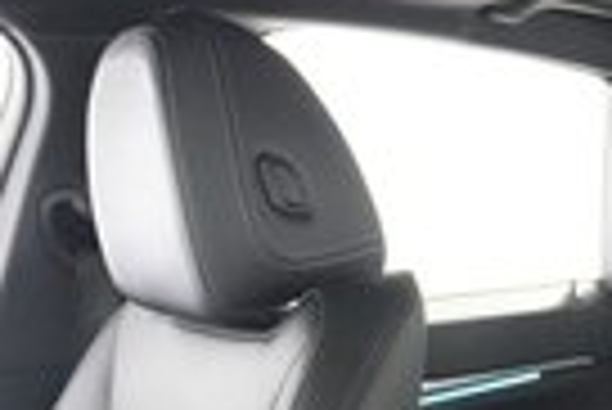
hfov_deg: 25.1
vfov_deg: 15.3
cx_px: 432
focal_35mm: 80
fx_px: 1361
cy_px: 676
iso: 12800
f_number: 2.8
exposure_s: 1/40
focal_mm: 17
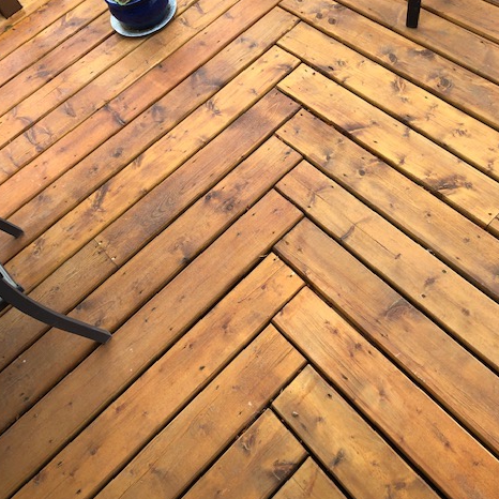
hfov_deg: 48.4
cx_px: 244
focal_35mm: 34
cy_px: 171
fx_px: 555
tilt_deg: -53.5
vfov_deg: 47.7
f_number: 1.8
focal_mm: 3.99
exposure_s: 1/191
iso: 20
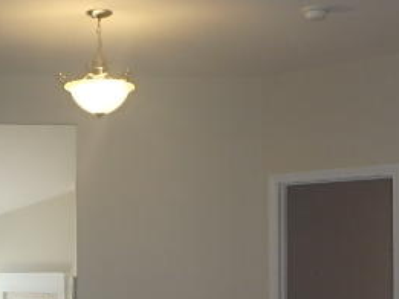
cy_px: 255
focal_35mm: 76
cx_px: 139
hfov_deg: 25.5
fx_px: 876
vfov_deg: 19.1
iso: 250
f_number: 4.7
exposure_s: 1/40
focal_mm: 5.6
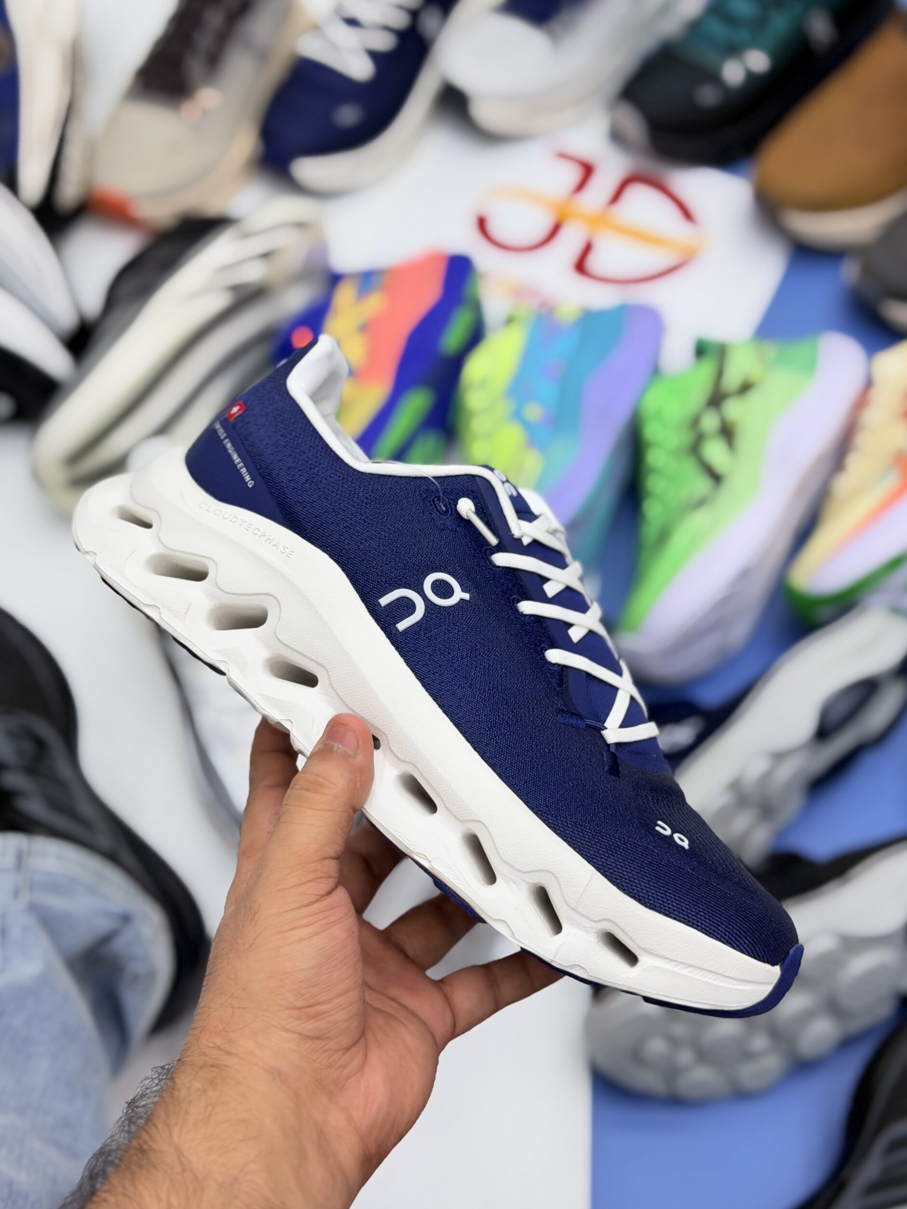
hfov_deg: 29.7
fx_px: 1712
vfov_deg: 38.9
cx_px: 455
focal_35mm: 49
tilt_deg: -55.7
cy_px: 611
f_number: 1.78
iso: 64
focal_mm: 6.76
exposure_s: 1/316
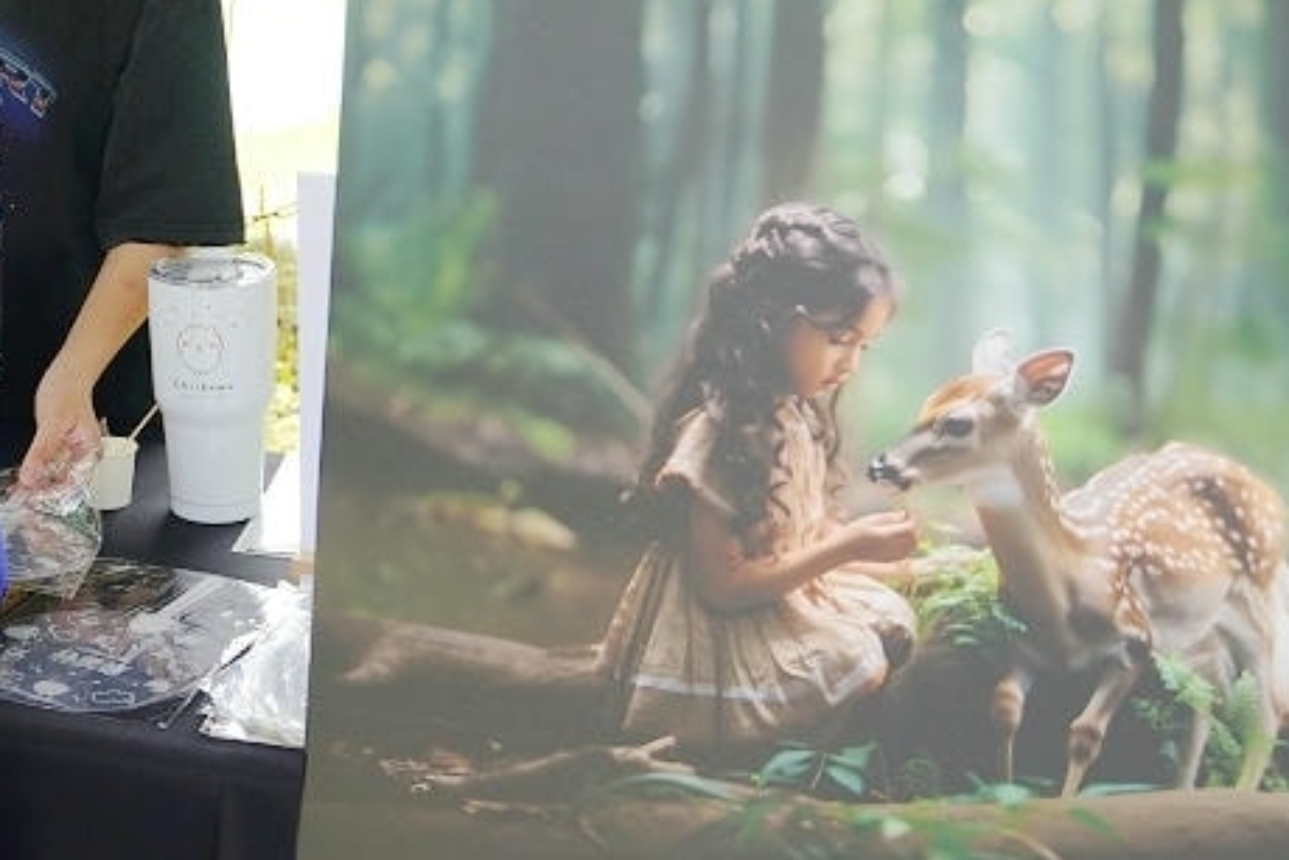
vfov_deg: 18.3
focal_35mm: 73
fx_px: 2614
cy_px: 36
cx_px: 31
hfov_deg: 26.4
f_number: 4
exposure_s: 1/60
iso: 100
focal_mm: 28
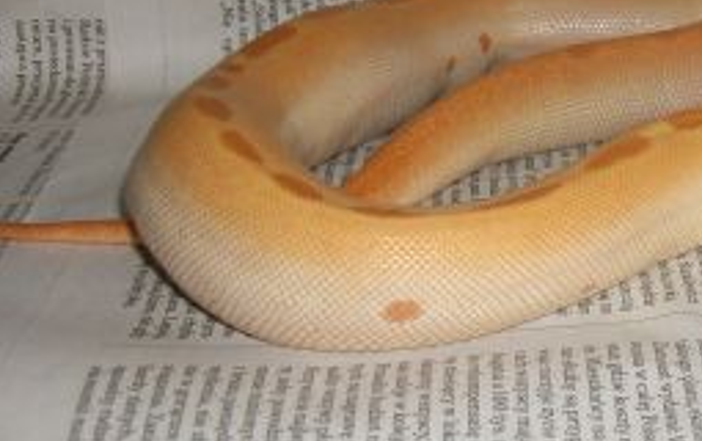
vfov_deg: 15.4
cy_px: 232
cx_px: 743
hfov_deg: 23.1
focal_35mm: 85
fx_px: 1628
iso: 80
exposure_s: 1/60
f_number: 2.9
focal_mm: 5.7
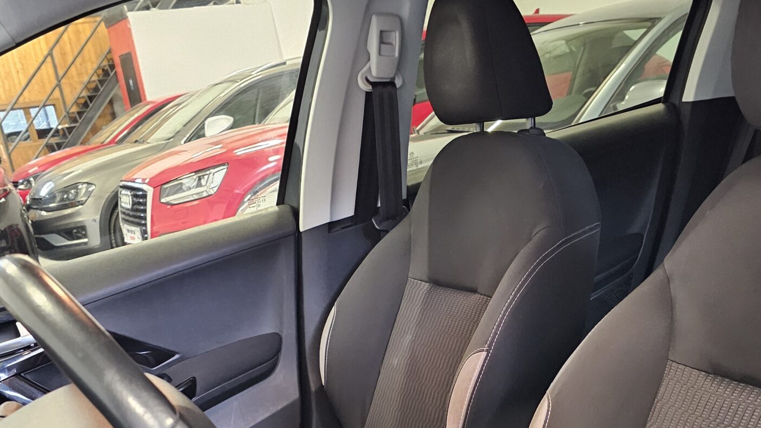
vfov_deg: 23.8
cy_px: 503
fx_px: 928
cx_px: 461
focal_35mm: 46
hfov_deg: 44.3
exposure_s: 1/16.7
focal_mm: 6.3
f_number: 1.7
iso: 1250
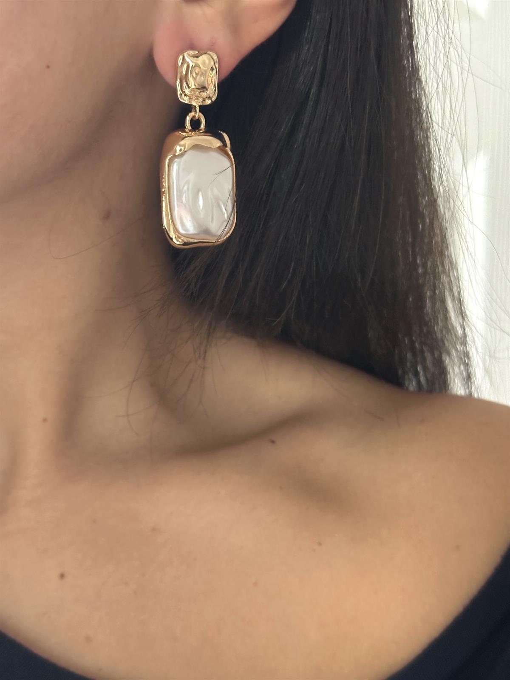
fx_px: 943
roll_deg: +2.2
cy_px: 340
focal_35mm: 48
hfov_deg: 30.3
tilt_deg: -11.3
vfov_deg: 39.7
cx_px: 255
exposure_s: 1/31
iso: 500
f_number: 1.78
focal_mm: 6.86
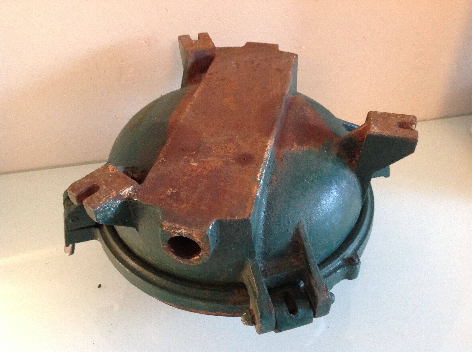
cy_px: 176
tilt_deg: -40.4
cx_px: 236
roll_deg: +1.4
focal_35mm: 35
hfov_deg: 52.7
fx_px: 477
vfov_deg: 40.6
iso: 400
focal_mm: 4.28
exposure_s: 1/17
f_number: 2.4
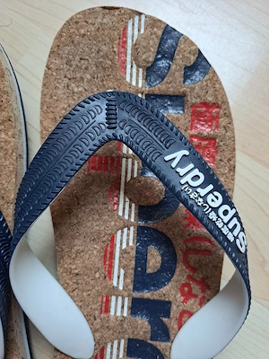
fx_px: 249
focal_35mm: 24
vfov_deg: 71.6
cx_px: 134
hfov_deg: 56.8
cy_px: 180
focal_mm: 5.23
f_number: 1.8
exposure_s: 1/50
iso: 250
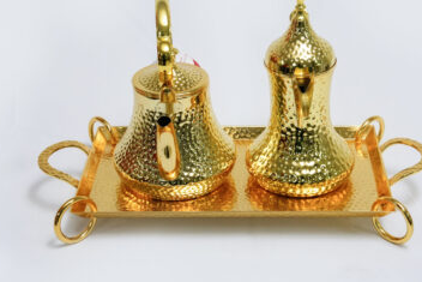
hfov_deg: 26.3
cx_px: 230
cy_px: 115
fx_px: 903
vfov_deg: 17.7
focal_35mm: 77
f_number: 16
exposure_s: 1/160
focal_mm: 63
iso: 6400
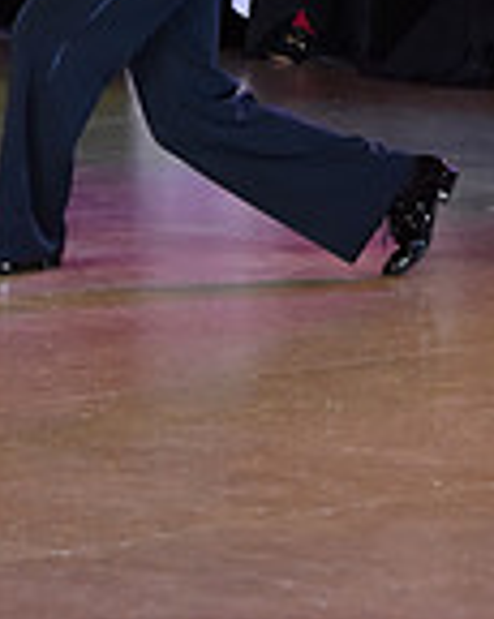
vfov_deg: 5.1
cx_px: -217
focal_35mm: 379
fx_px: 6934
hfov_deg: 4.1
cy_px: -198
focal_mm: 100
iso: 2500
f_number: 5
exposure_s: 1/400
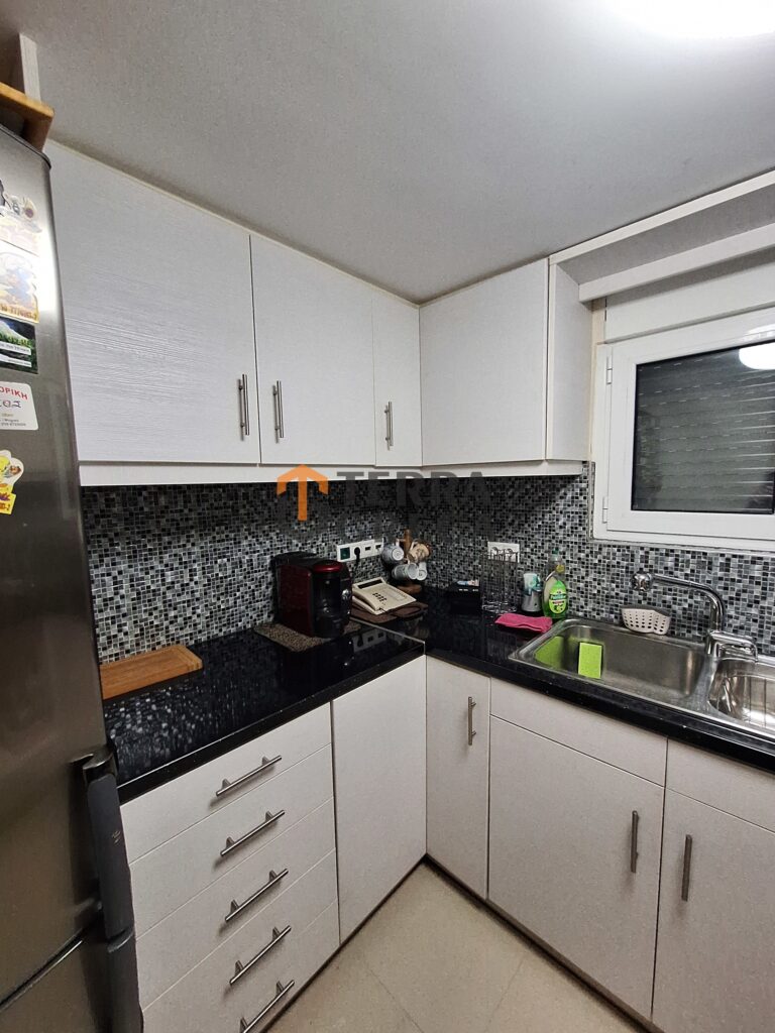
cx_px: 388
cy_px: 516
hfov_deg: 89.9
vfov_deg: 106.2
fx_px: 388
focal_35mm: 13
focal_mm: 1.74
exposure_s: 1/50
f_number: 2.2
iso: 200
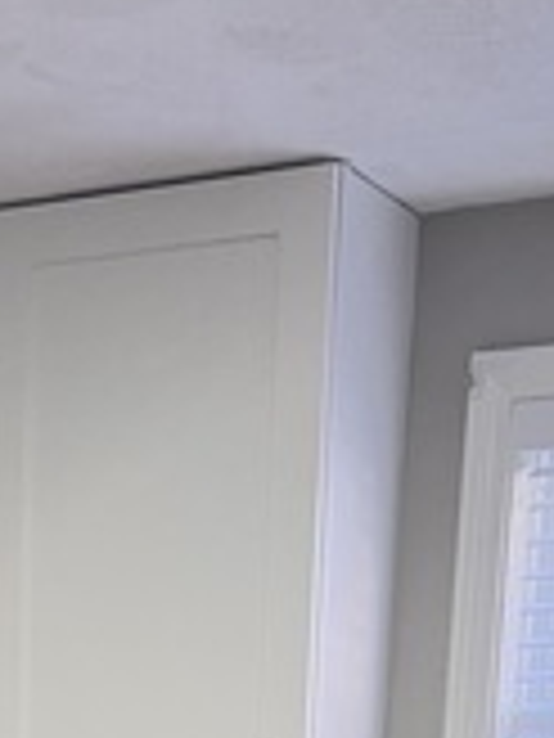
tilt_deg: -14.1
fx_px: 2262
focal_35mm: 106
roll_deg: -1.0
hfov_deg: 13.7
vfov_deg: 15.1
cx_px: -32
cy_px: 1478
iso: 125
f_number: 1.5
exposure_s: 1/60
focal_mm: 5.7
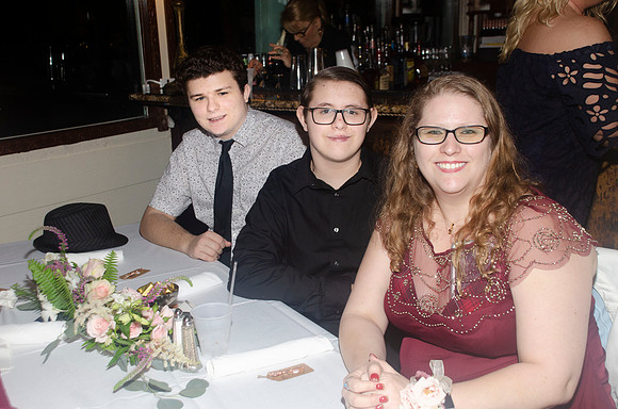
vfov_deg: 28.8
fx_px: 796
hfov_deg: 42.4
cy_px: 204
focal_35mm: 46
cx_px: 309
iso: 400
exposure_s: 1/60
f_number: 5.6
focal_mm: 31
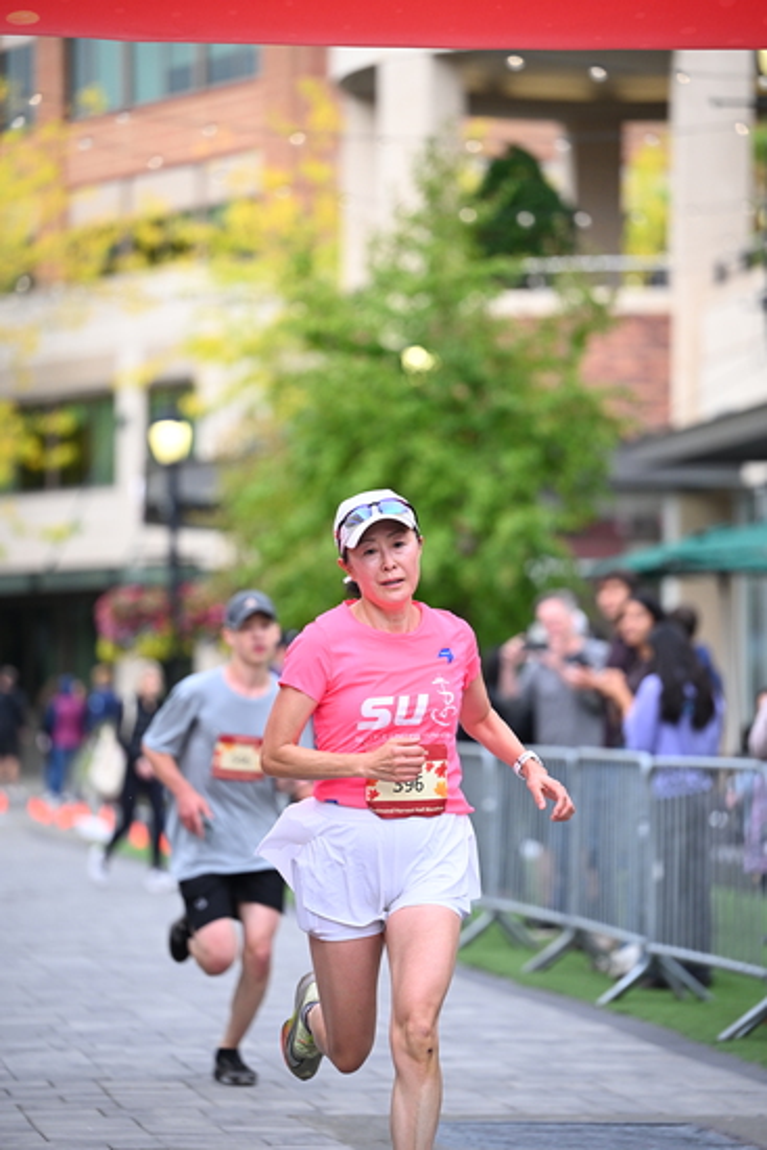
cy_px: 575
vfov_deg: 14.1
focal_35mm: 145
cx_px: 384
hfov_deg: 9.5
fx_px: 4631
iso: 1000
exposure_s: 1/1600
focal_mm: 145
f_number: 2.8
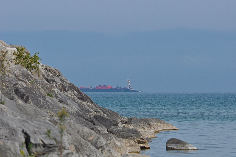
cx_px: 118
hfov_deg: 3.4
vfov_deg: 2.3
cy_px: 78
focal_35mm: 600
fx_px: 3928
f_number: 32
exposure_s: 1/125
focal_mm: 400
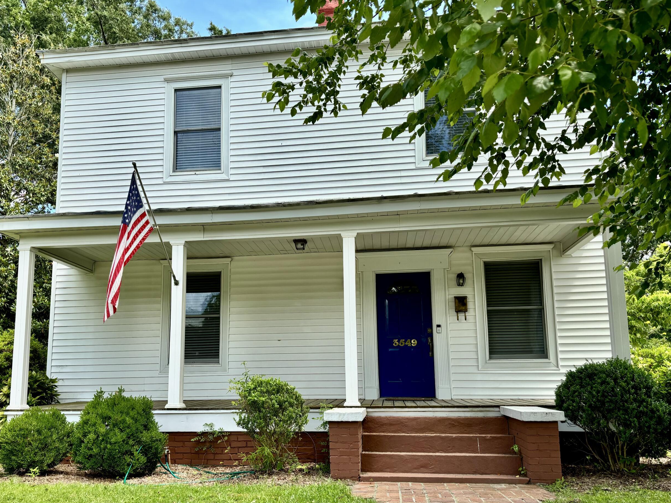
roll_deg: +0.2
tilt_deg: +7.5
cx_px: 291
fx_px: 620
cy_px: 294
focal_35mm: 32
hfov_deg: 56.6
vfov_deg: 44.0
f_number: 1.6
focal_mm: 5.96
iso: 50
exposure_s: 1/1027
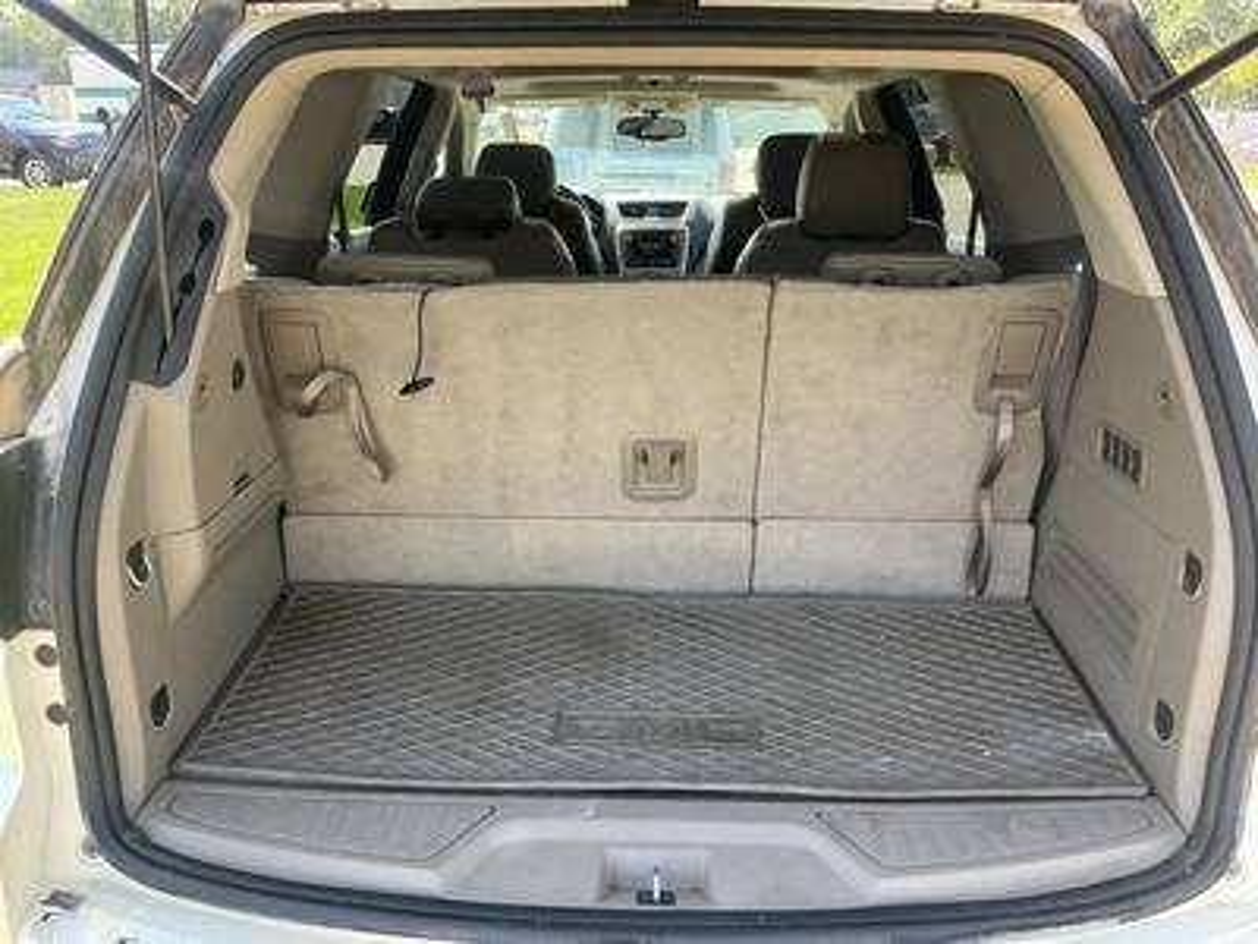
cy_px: 472
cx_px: 629
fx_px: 1054
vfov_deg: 48.2
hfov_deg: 61.7
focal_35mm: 29
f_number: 1.8
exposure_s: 1/172
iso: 32
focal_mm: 3
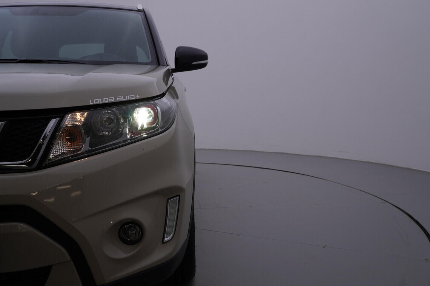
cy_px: 143
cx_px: 215
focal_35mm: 36
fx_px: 430
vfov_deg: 36.9
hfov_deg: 53.1
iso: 125
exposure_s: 1/160
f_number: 5.6
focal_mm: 24
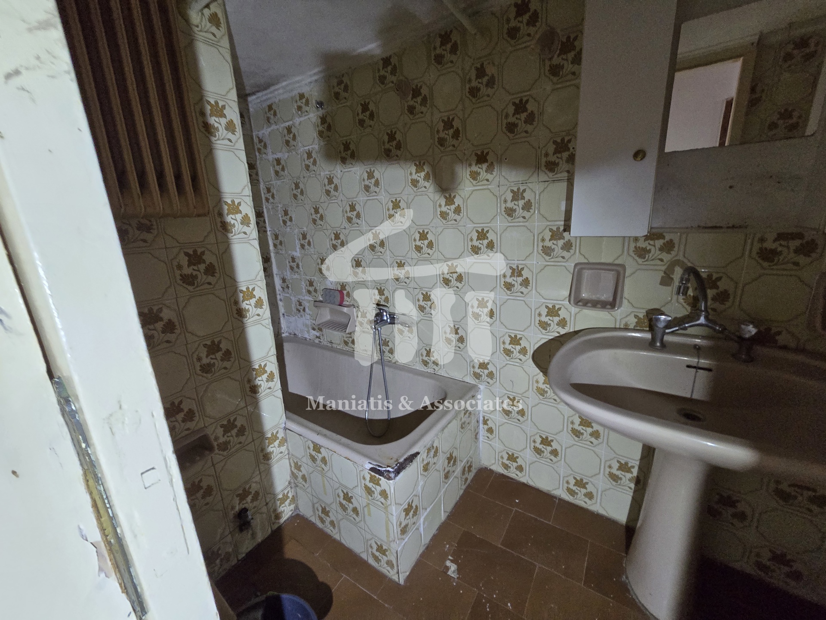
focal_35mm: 13
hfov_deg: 106.2
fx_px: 310
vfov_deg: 89.9
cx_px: 413
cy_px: 310
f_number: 2.2
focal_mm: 2.2
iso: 640
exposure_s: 1/60
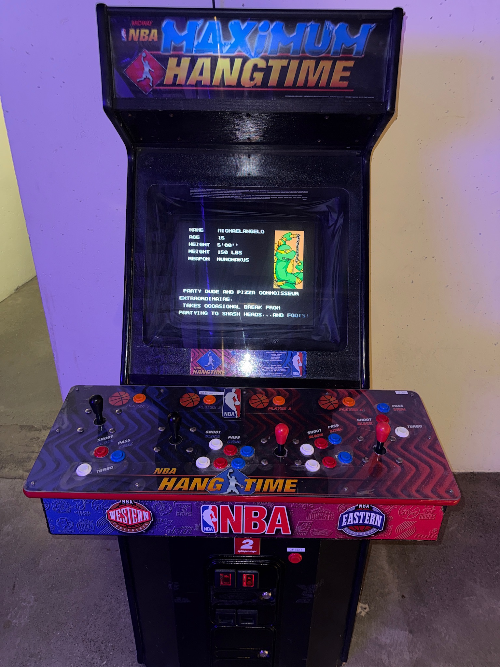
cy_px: 334
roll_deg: -0.7
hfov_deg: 56.8
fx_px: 462
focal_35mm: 24
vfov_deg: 71.6
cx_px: 250
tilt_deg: -26.8
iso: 80
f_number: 1.78
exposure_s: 1/5
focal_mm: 6.76
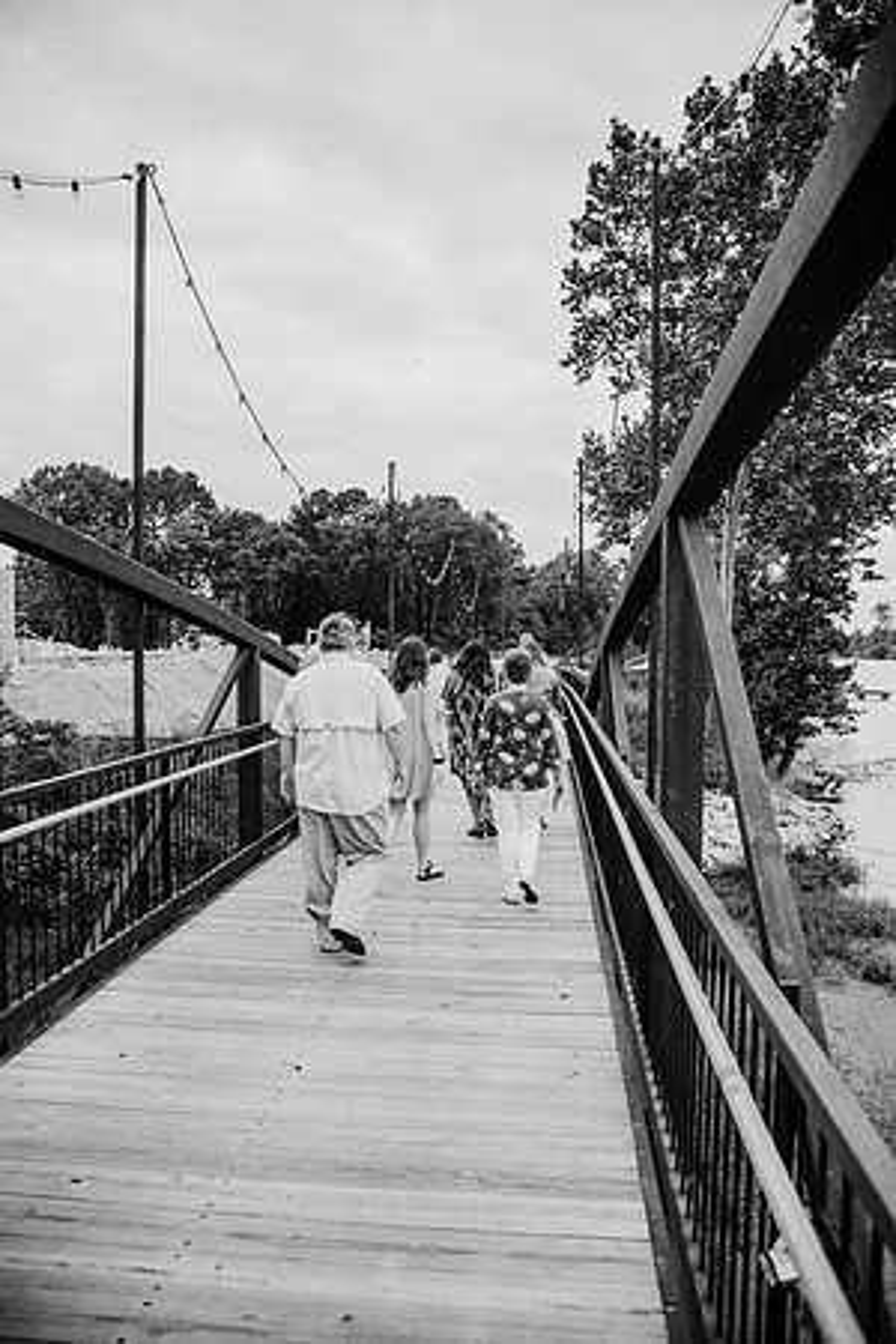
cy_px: 672
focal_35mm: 24
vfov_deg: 73.7
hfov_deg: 53.1
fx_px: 896
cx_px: 448
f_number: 4
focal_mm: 24
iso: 320
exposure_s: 1/800
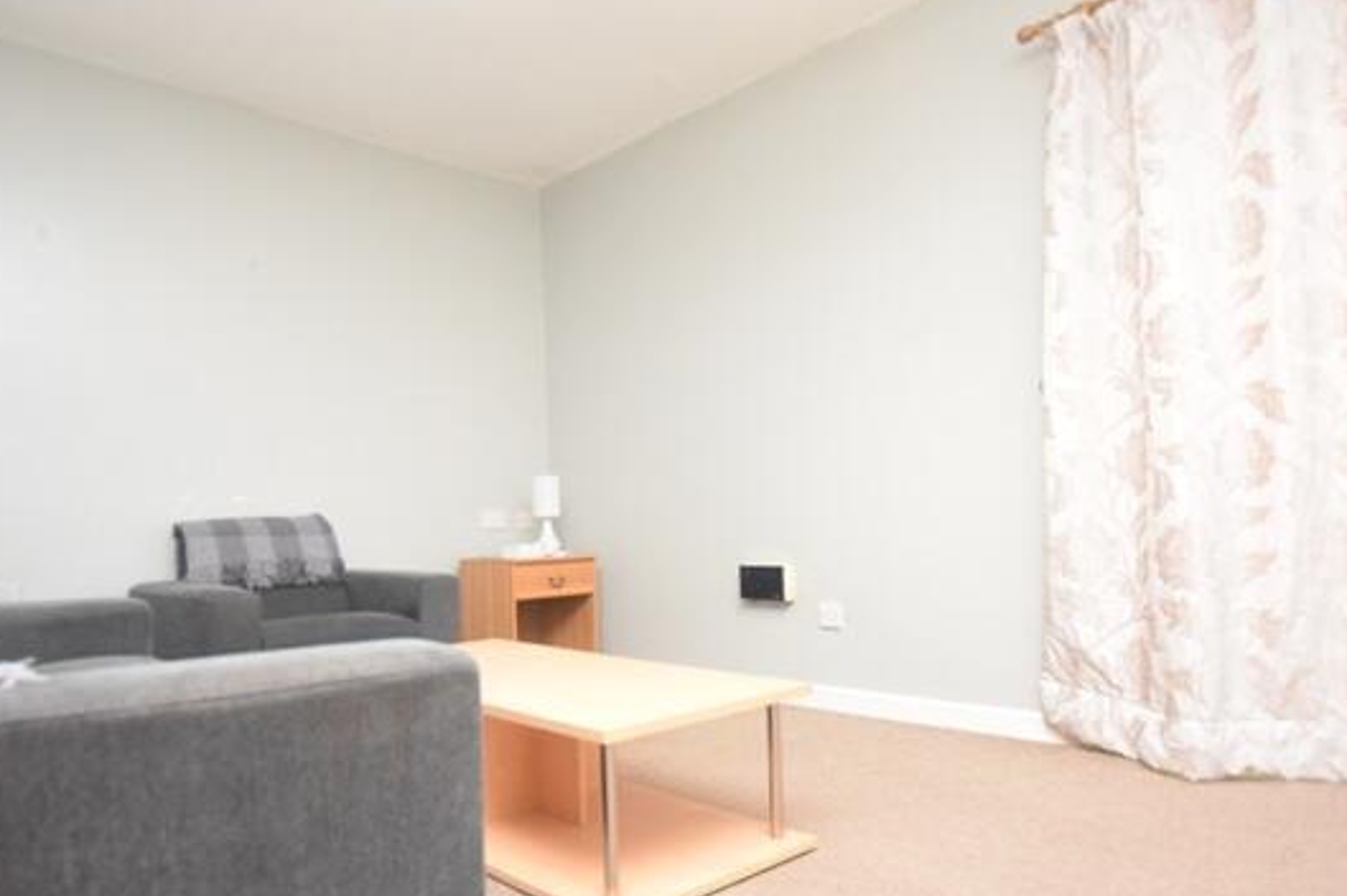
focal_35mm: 24
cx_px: 553
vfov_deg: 53.7
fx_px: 883
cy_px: 509
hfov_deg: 74.0
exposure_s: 1/60
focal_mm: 13
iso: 3200
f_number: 3.5
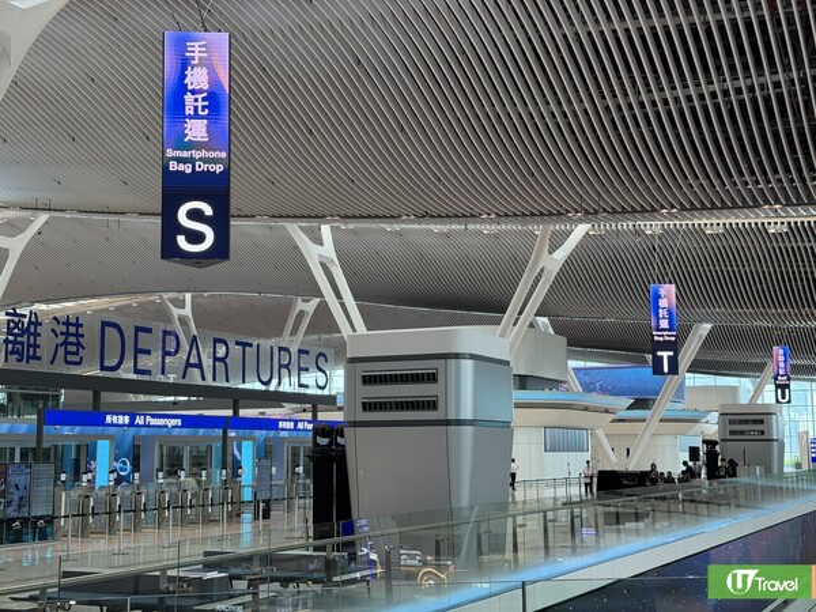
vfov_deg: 30.3
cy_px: 306
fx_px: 1131
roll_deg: +0.2
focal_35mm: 48
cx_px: 408
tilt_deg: +6.3
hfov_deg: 39.7
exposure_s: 1/224
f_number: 1.78
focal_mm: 6.76
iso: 160
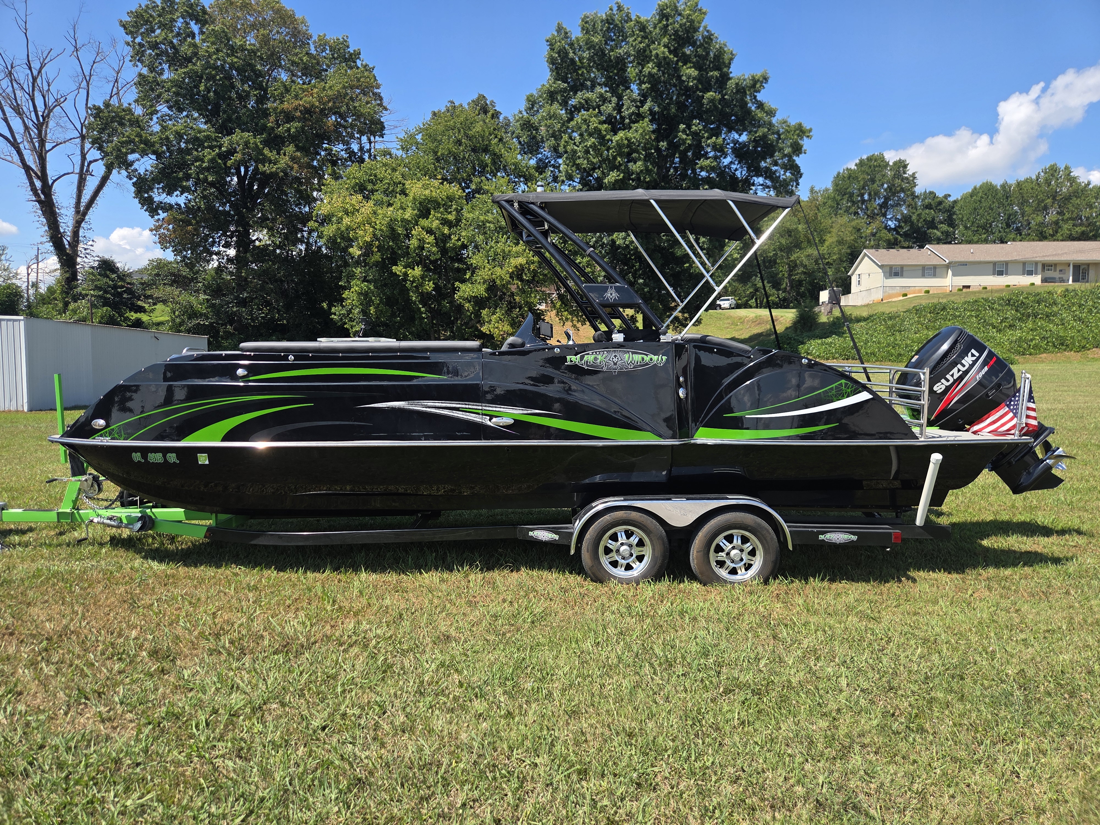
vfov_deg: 58.9
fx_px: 731
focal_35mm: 23
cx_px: 550
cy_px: 412
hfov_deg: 73.9
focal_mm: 5.4
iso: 80
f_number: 1.8
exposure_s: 1/3034
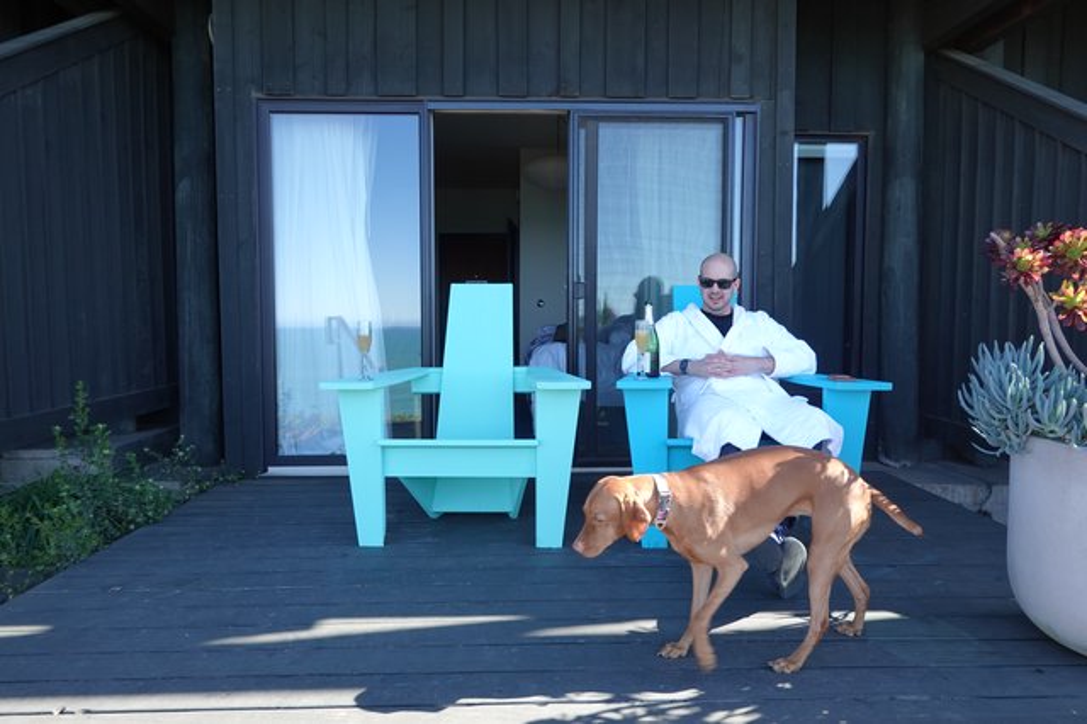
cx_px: 544
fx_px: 724
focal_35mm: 24
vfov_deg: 53.1
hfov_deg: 73.8
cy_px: 362
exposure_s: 1/200
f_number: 2.8
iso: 100
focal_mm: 9
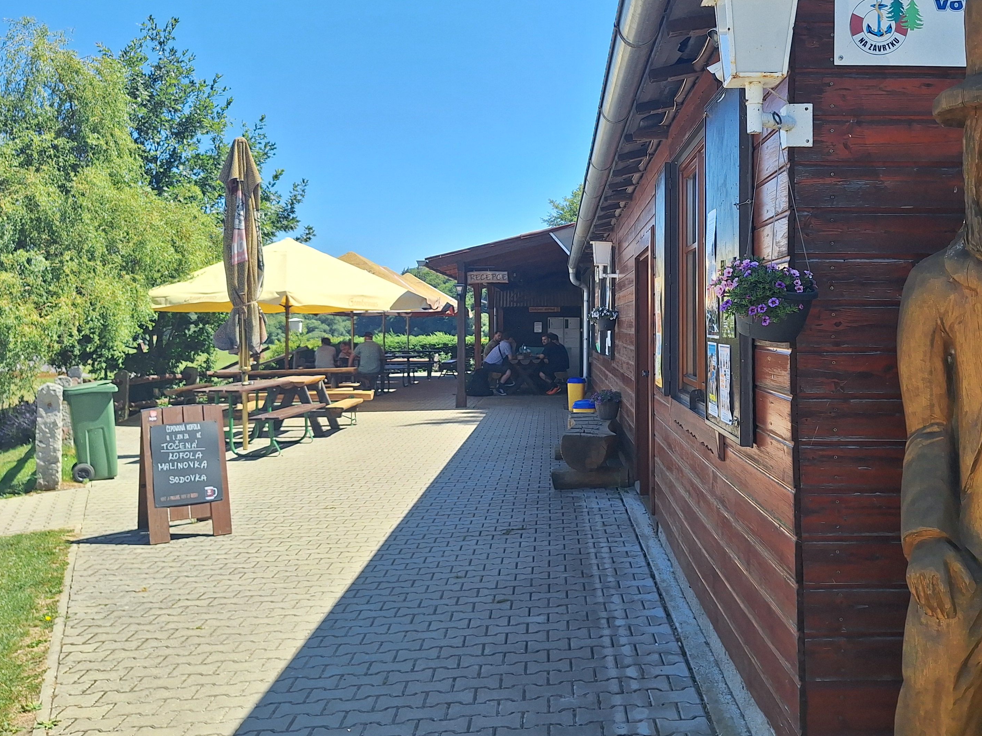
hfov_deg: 54.9
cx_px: 591
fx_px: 936
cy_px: 306
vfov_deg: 42.8
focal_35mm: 33
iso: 40
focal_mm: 5.54
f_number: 1.8
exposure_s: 1/1114
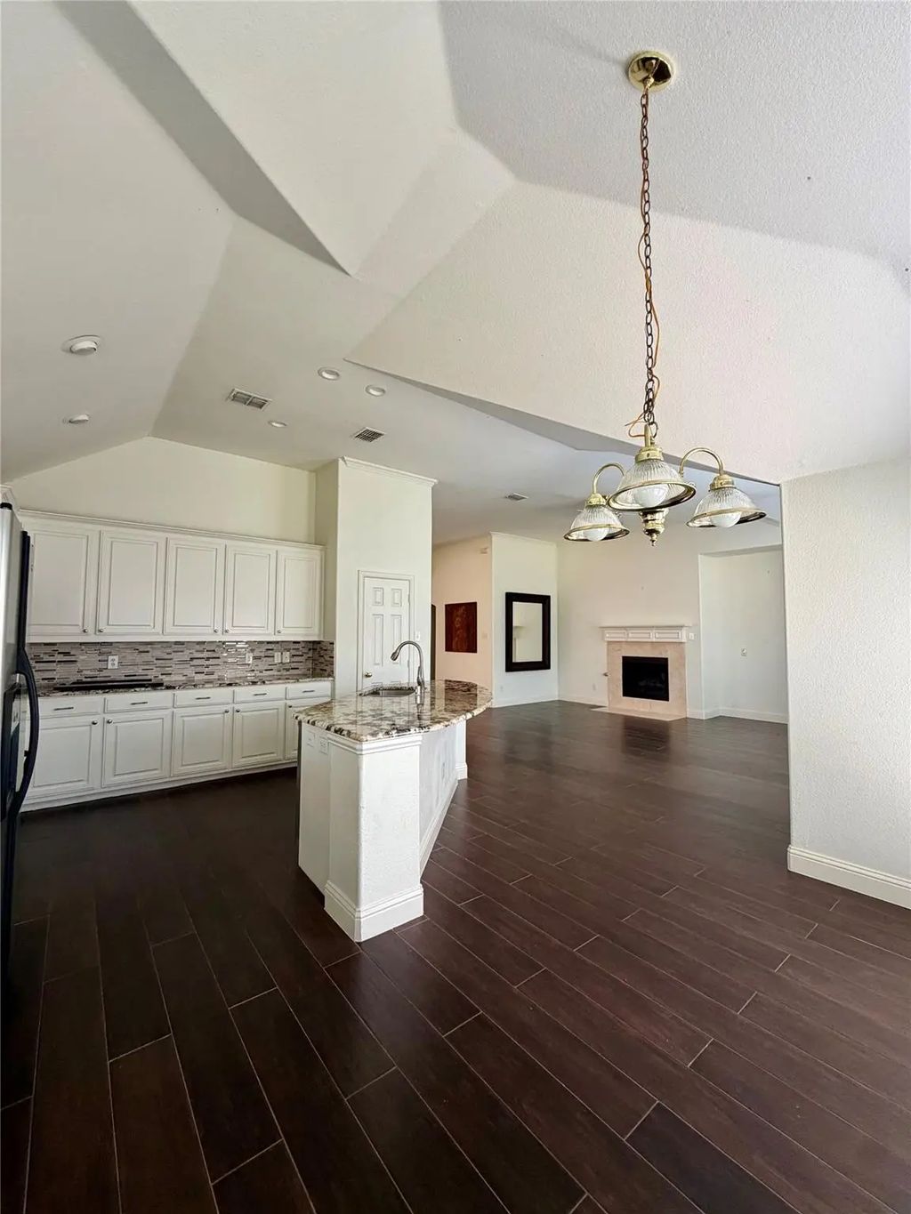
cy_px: 607
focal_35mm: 14
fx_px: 491
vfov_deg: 102.1
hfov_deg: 85.7
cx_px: 456
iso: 200
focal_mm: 2.22
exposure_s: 1/121
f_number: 2.2
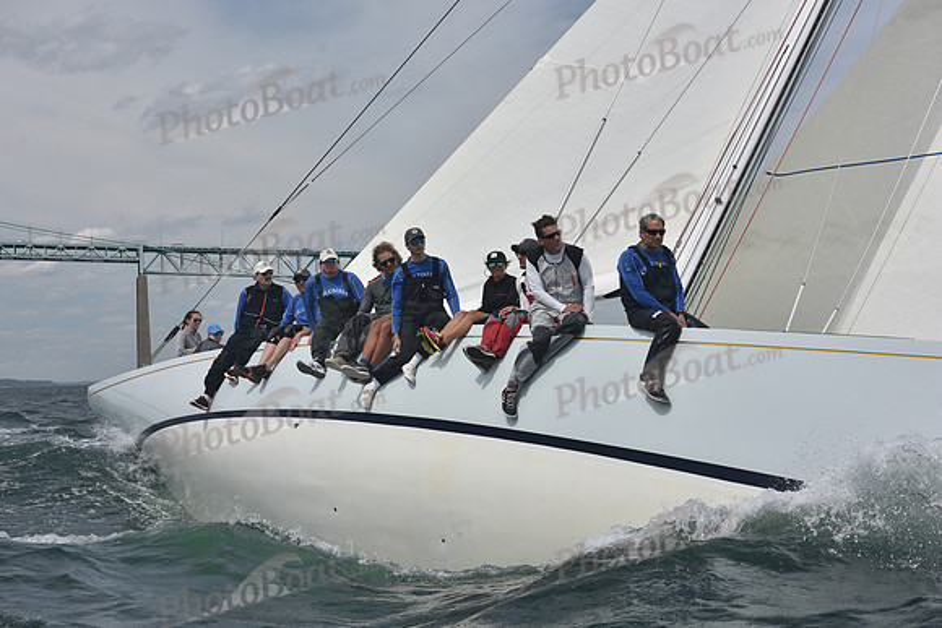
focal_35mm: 70
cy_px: 314
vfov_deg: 19.5
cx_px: 471
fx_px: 1832
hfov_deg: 28.8
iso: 320
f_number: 8
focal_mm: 70
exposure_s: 1/800
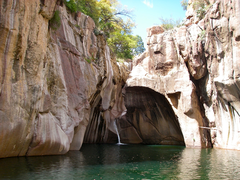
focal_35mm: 38
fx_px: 263
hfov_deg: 49.0
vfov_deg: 37.7
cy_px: 90
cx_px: 120
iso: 64
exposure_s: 1/160
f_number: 3.3
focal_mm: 6.3
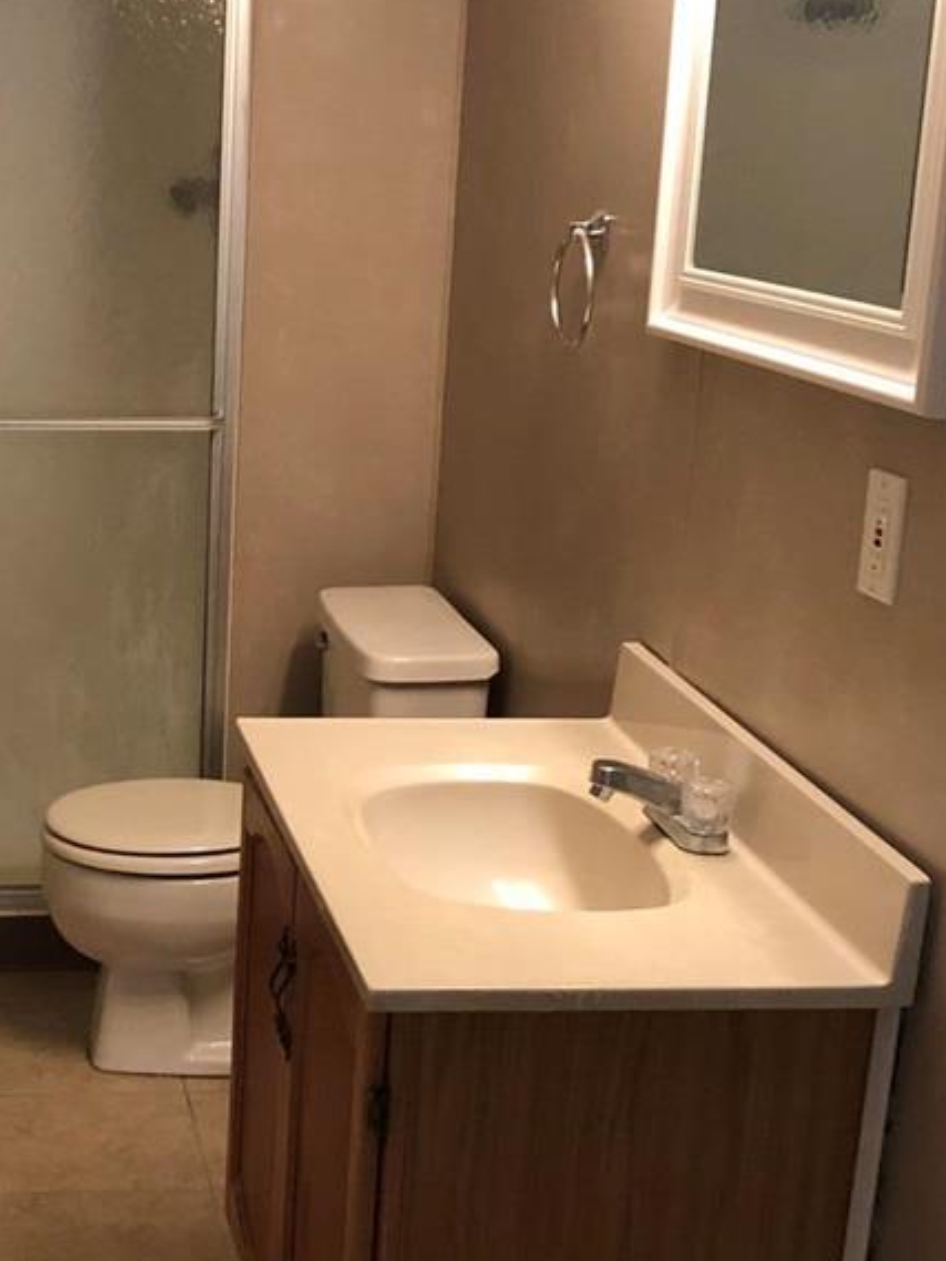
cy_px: 711
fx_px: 2149
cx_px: 142
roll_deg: -1.5
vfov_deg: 32.7
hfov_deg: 24.3
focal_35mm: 59
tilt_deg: -15.9
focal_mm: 3.99
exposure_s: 1/12
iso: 100
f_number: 1.8
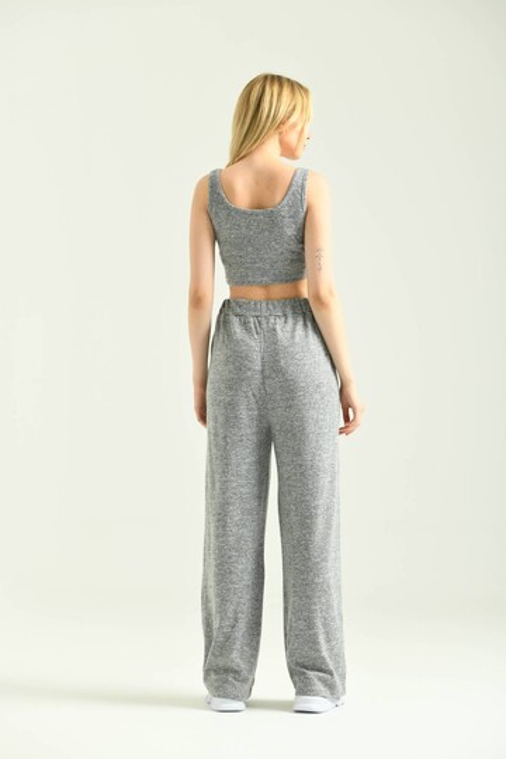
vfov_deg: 23.9
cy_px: 380
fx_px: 1792
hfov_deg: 16.1
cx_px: 253
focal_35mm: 85
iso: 125
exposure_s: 1/160
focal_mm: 85
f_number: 5.6
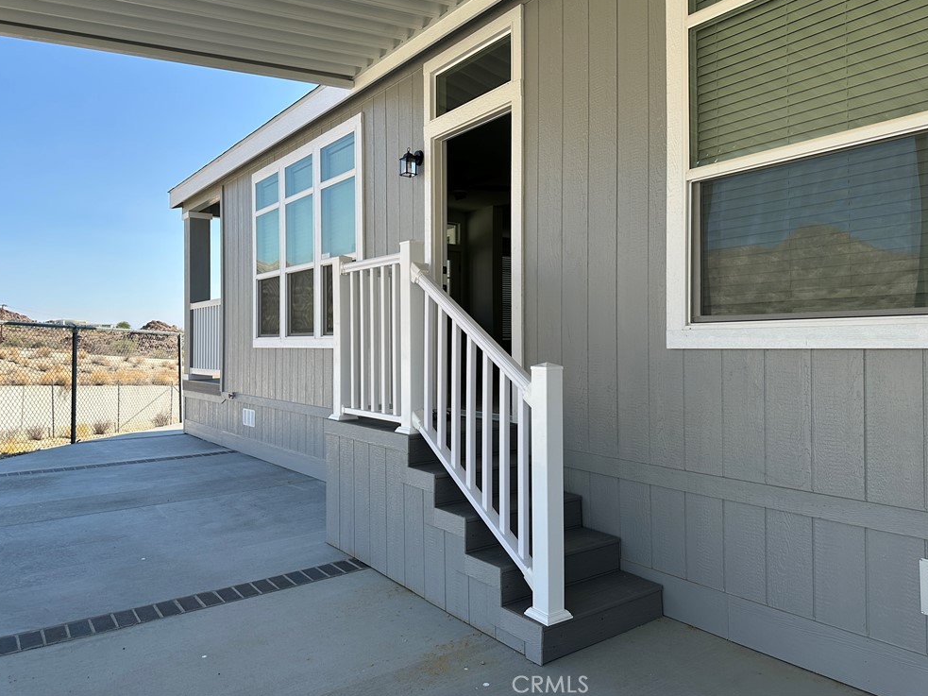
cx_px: 454
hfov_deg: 69.4
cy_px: 335
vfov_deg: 54.9
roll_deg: +0.1
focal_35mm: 25
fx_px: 670
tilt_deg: +1.1
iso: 80
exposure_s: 1/2353
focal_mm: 6.86
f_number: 1.78
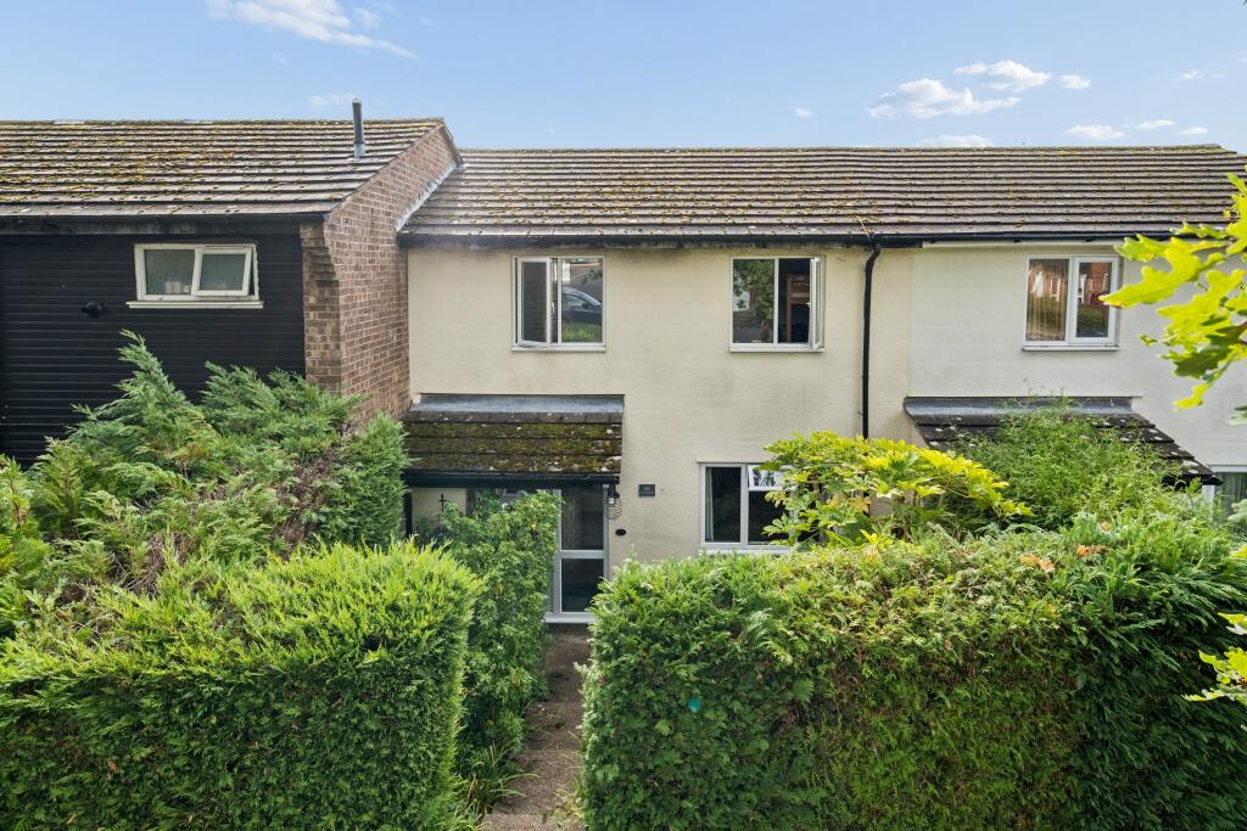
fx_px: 624
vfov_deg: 67.4
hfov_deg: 90.0
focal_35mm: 18
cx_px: 624
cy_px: 416
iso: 320
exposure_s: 1/200
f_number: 7.1
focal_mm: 18
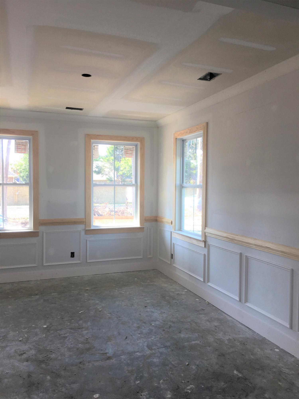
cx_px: 150
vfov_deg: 61.7
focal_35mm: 29
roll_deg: -0.7
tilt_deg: -1.6
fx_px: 334
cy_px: 200
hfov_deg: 48.2
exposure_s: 1/60
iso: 32
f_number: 2.2
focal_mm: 4.15
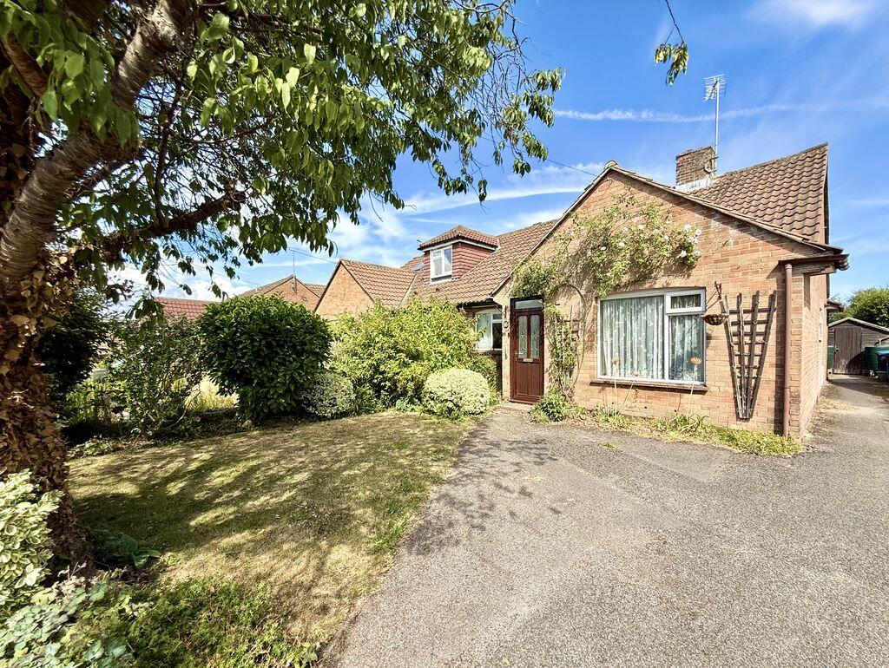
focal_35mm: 14
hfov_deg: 102.0
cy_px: 334
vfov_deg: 85.8
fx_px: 360
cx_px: 444
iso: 50
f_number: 2.2
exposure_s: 1/1285
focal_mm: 2.22
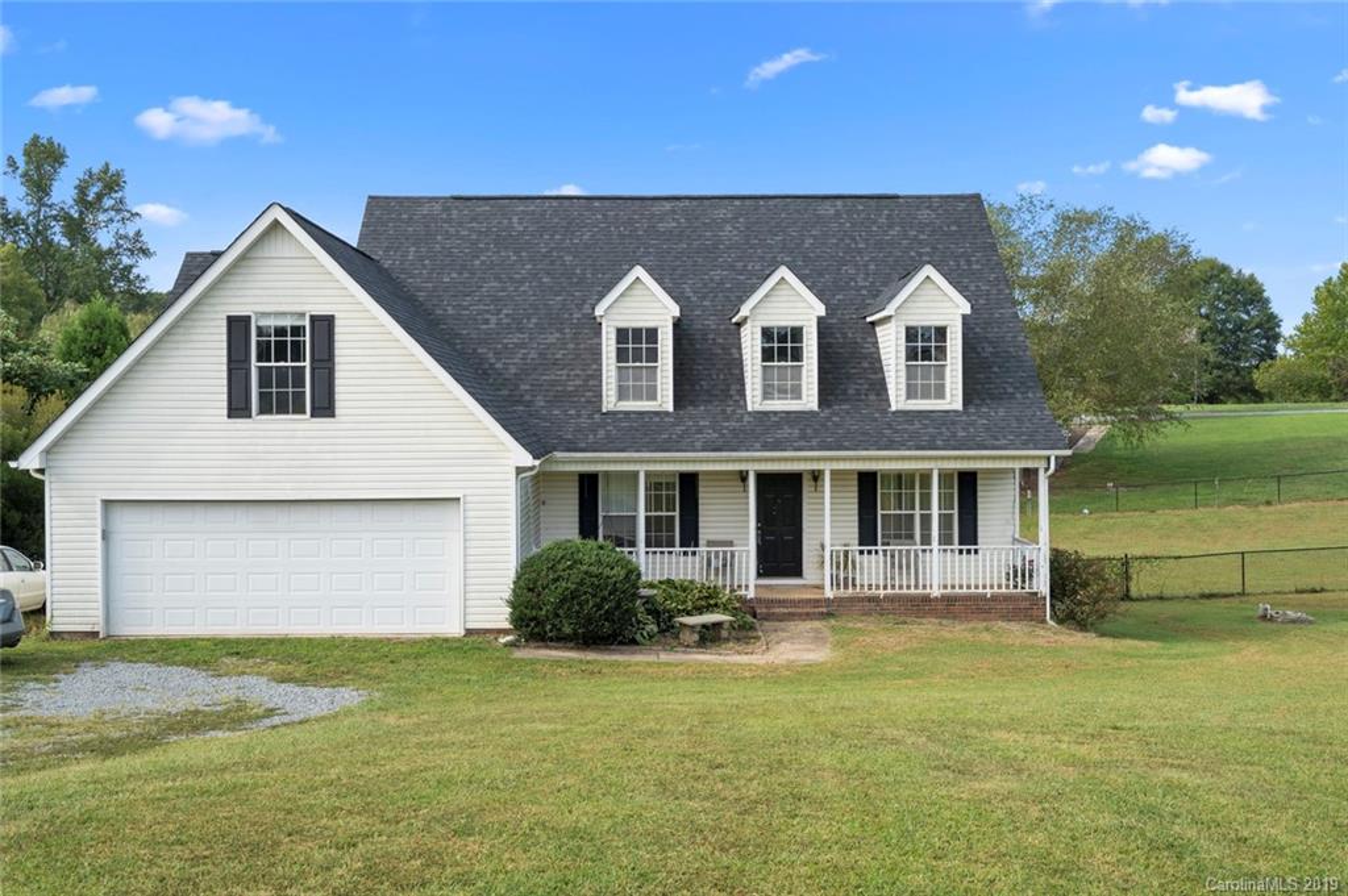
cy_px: 448
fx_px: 1309
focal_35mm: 35
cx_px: 674
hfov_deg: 54.5
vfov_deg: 37.8
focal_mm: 35
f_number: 8
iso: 200
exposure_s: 1/350
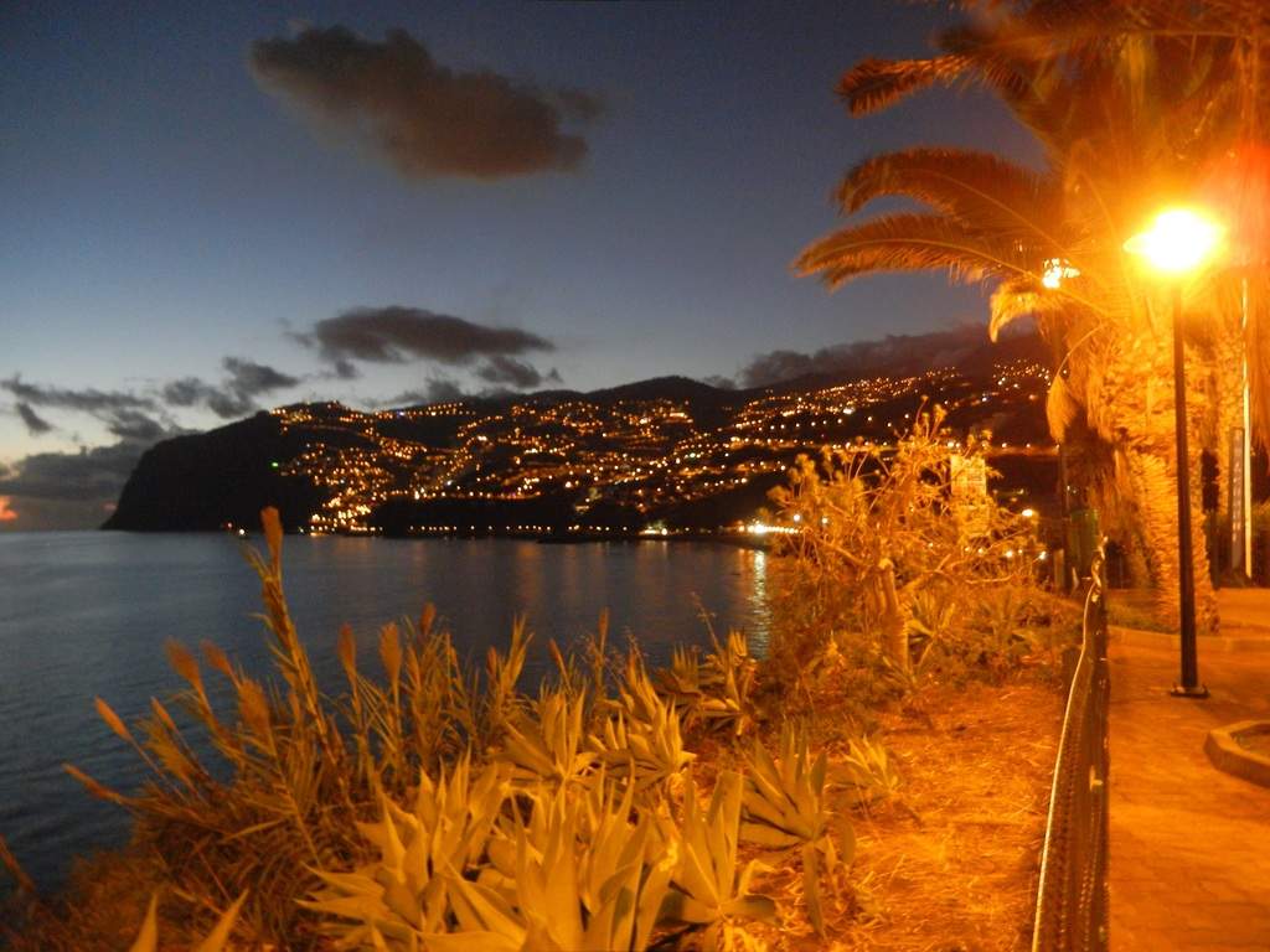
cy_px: 476
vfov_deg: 46.8
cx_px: 635
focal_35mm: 30
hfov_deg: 60.0
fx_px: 1101
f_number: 3.5
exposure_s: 1/5.2
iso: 400
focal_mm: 5.4
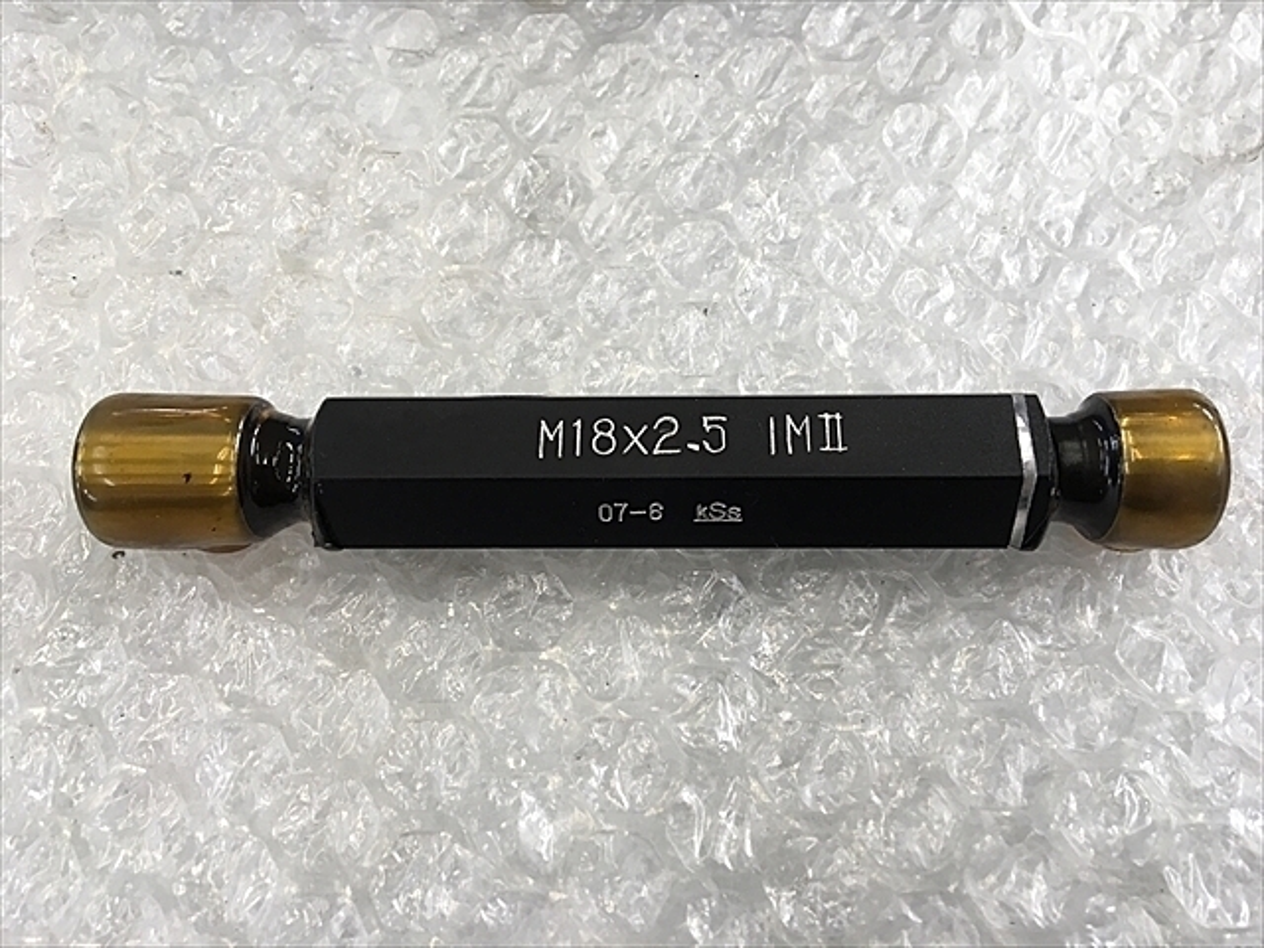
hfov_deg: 61.7
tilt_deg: -68.3
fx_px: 1059
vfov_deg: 48.2
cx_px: 632
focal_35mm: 29
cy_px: 474
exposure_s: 1/40
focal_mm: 4.15
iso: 32
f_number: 2.2
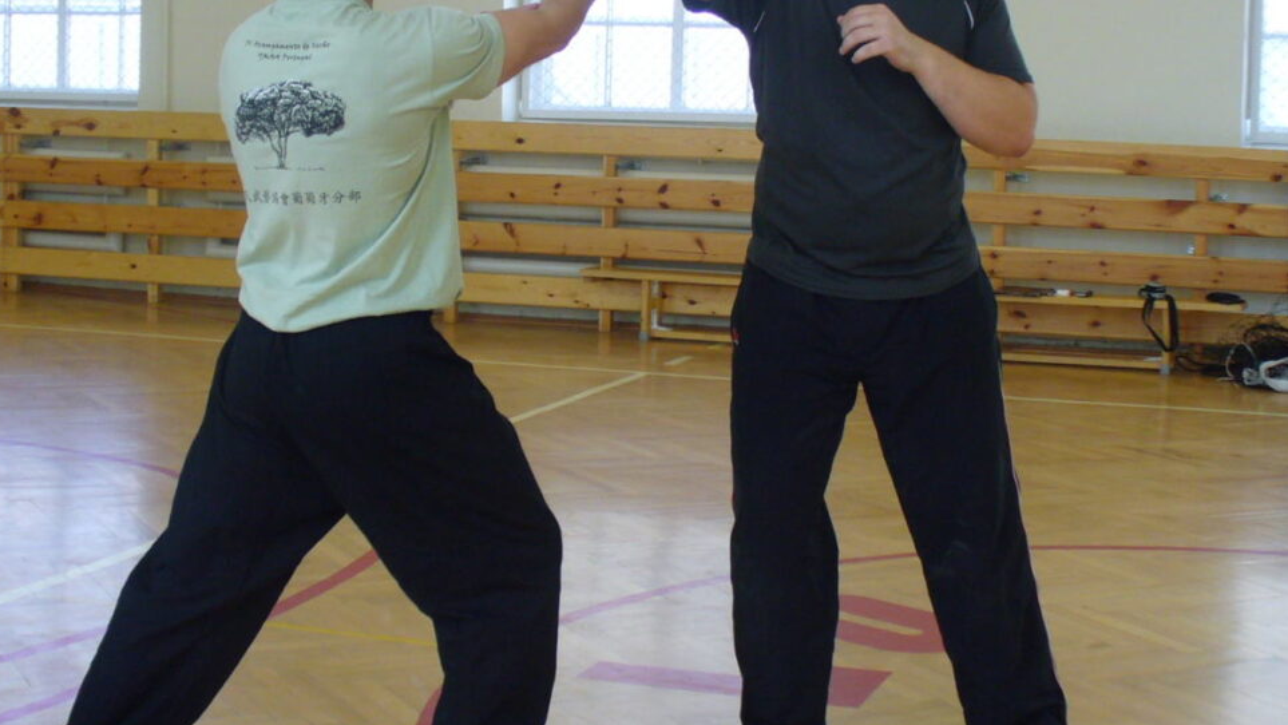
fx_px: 2254
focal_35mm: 66
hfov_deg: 31.9
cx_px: 651
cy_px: 246
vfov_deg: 18.2
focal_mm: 7
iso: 100
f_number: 2.9
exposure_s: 1/60
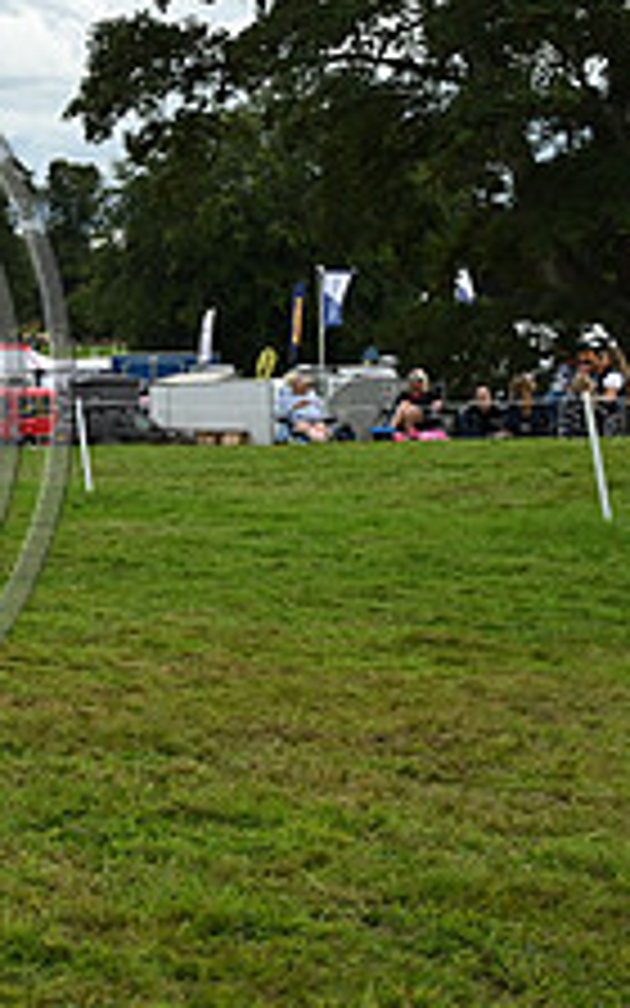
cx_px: -441
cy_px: 326
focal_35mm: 95
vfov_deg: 21.8
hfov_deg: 12.7
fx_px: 2610
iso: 560
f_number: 5.6
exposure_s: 1/1250
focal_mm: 36
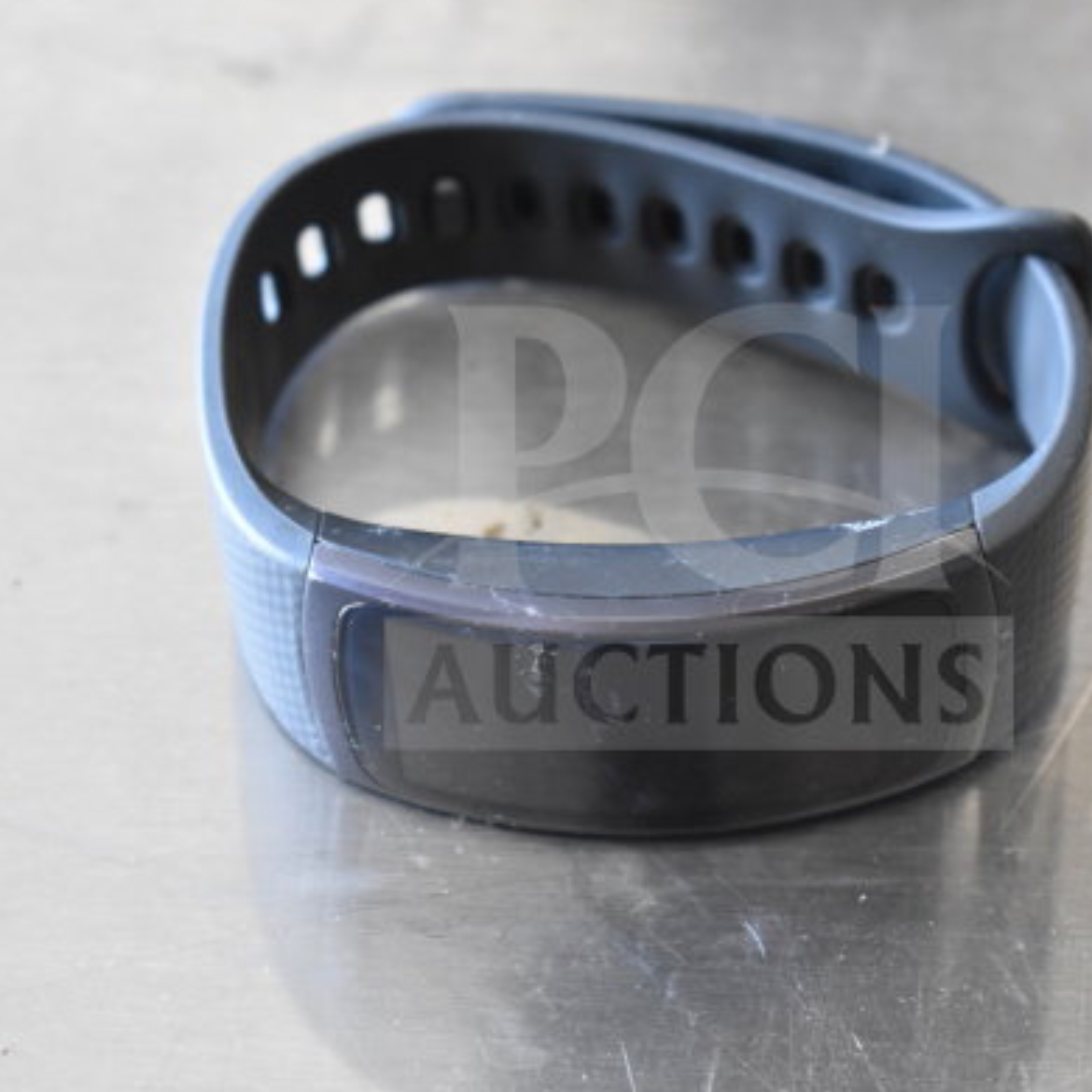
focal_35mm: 110
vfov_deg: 15.9
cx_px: 697
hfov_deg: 15.9
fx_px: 3914
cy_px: 528
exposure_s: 1/100
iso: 2200
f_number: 5.6
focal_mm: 55
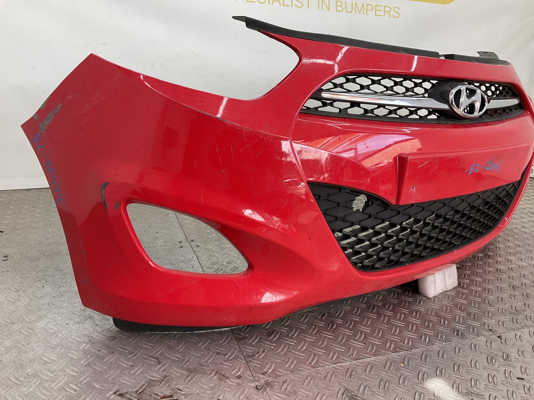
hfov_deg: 61.7
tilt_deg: -20.6
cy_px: 200
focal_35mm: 29
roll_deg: -6.8
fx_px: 447
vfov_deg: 48.2
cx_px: 267
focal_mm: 3
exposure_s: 1/120
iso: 25
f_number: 1.8
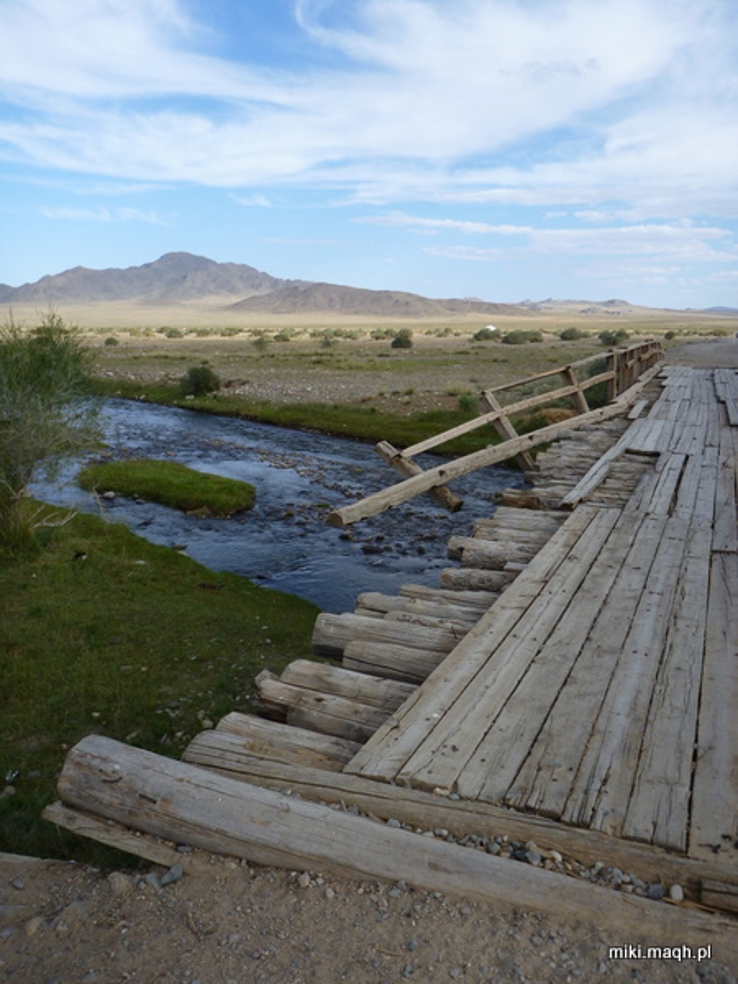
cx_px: 369
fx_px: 796
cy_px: 492
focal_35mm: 28
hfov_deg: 49.7
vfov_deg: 63.4
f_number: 3.3
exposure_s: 1/800
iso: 100
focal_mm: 4.9
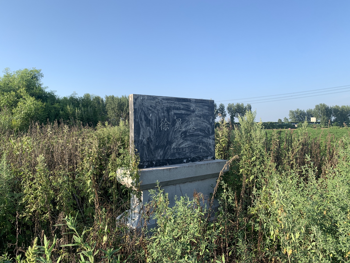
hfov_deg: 67.3
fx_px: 263
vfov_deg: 53.1
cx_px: 175
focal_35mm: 26
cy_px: 132
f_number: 1.8
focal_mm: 4.25
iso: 25
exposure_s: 1/954
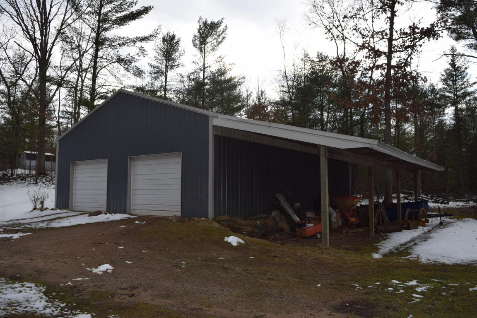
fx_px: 358
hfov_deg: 67.4
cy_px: 159
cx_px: 238
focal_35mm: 27
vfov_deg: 47.9
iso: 100
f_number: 6.3
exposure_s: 1/160
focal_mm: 18
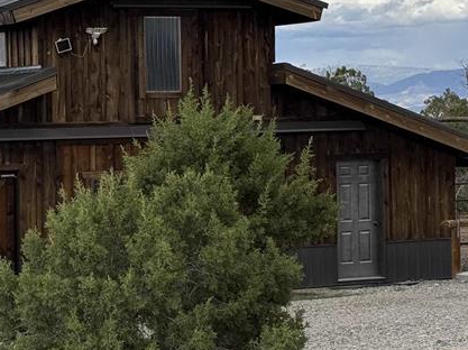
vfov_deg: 12.5
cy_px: 121
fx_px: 1594
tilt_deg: -0.1
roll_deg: +1.0
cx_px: 128
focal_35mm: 118
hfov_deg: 16.6
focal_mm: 6.76
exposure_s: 1/3534
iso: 64
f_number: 1.78
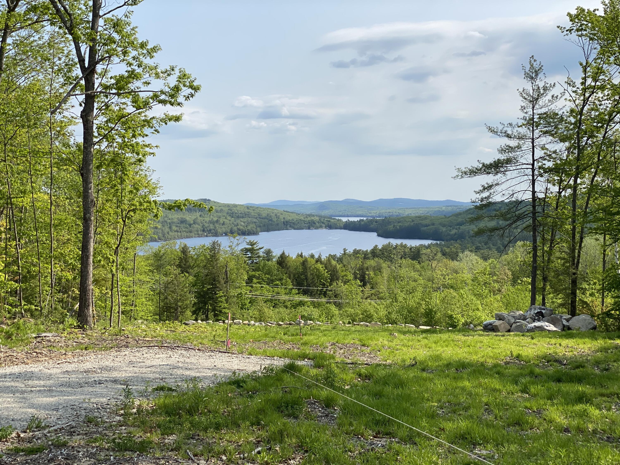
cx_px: 310
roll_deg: +0.0
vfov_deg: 28.0
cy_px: 232
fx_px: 931
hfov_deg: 36.8
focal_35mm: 52
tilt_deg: -1.7
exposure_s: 1/1712
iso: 20
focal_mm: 6
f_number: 2
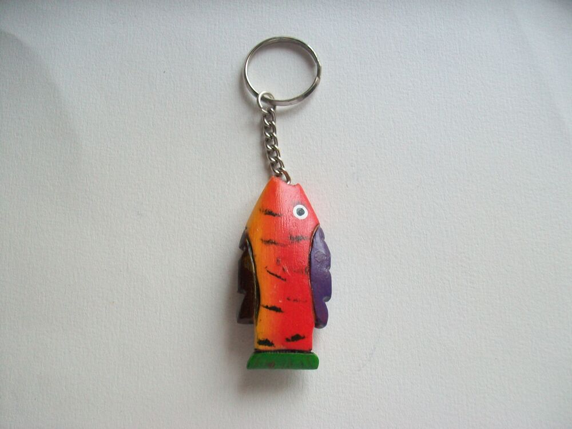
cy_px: 214
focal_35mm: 34
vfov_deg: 41.8
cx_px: 286
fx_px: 562
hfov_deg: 54.0
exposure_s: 1/30
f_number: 2.8
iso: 160
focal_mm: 5.7
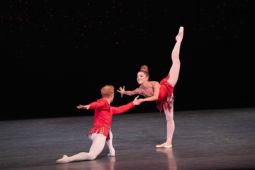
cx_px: 128
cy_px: 85
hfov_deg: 5.9
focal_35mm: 348
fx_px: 2465
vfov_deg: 4.0
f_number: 11
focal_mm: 348
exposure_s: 1/500
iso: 16000
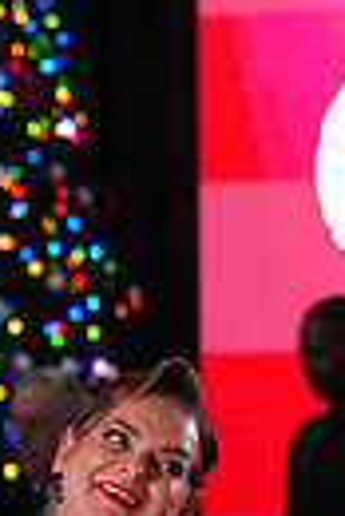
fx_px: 9791
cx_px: -212
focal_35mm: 683
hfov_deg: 2.0
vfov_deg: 3.0
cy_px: 1115
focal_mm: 153
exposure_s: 1/400
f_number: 5
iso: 6400
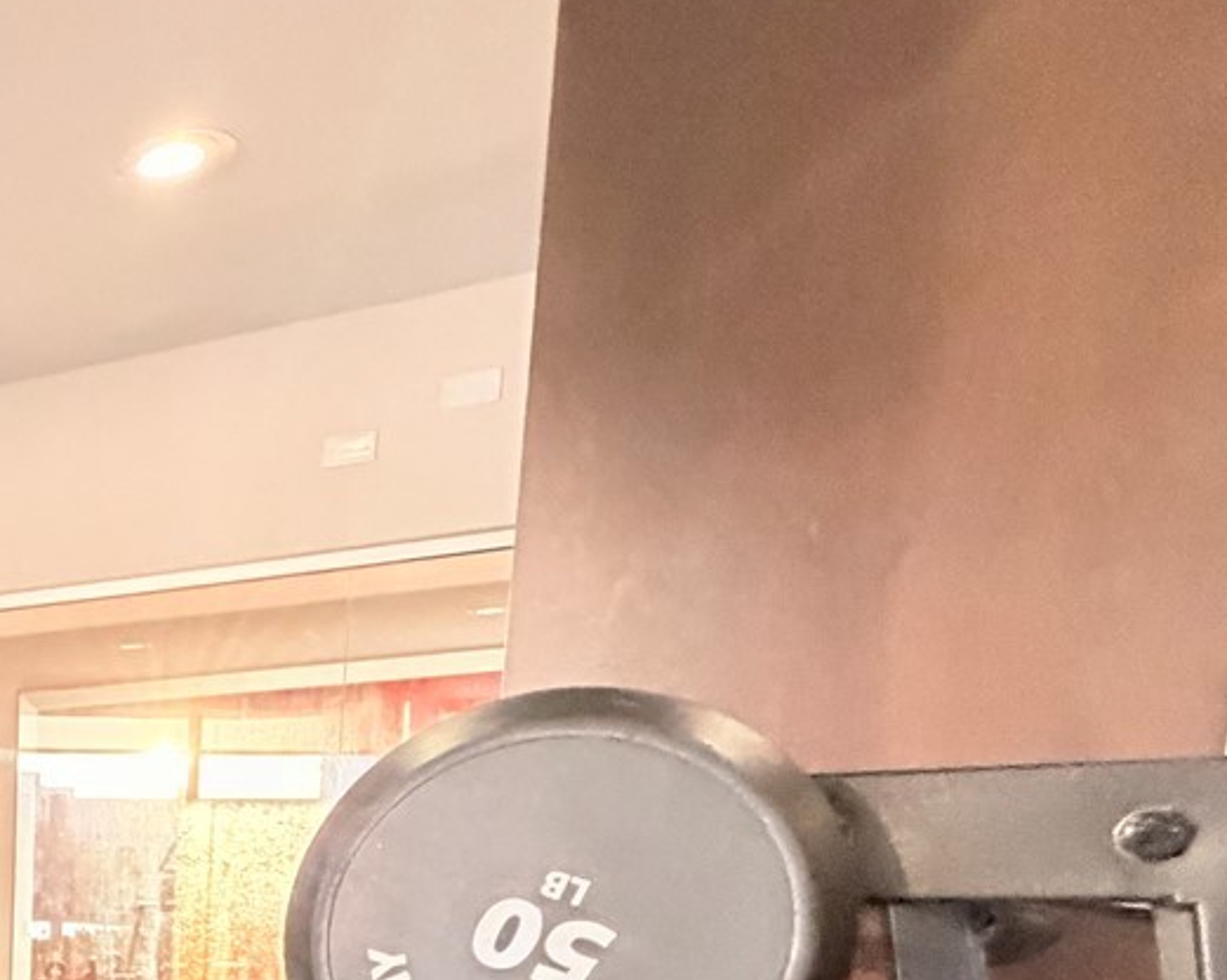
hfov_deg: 31.6
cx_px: -433
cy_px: 1119
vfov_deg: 31.1
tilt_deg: -9.0
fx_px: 1524
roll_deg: +1.4
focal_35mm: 42
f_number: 2.2
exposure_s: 1/60
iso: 800
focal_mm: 2.22
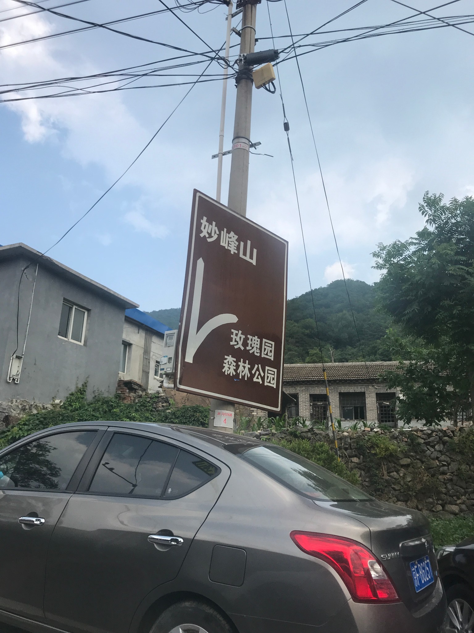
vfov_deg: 63.4
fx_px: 511
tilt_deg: +21.4
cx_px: 237
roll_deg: +1.7
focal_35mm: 28
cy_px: 316
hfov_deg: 49.7
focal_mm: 3.99
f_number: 1.8
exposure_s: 1/1429
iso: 20
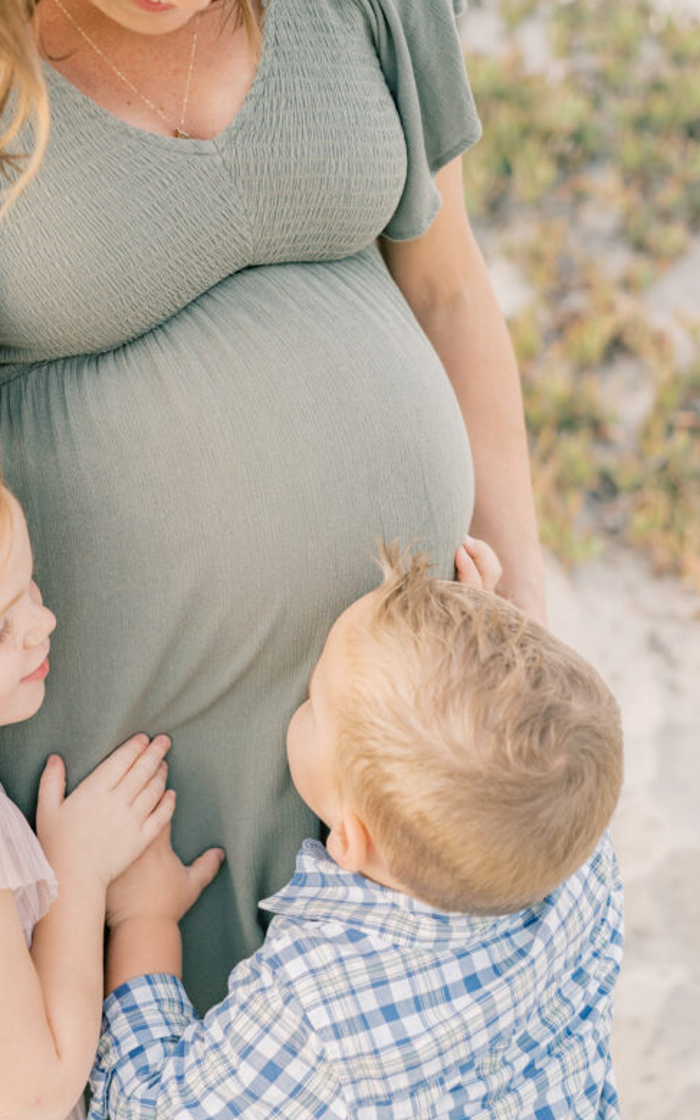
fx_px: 2045
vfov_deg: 30.6
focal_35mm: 67
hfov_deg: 19.4
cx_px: 310
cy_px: 520
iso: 400
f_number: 2.8
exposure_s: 1/1250
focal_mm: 50
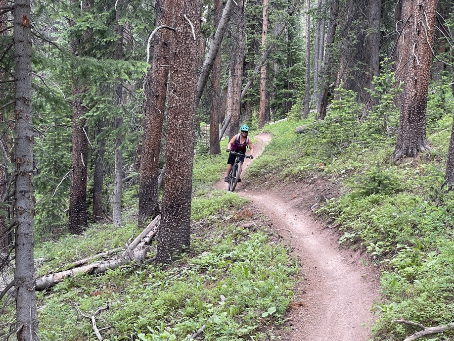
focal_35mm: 58
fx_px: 761
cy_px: 183
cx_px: 249
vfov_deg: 25.2
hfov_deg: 33.2
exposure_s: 1/99
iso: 64
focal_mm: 6
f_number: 2
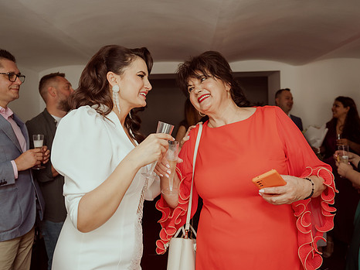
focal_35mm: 30
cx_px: 184
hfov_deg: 60.0
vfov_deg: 46.8
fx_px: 312
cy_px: 130
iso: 800
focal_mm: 24
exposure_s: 1/100
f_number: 2.8
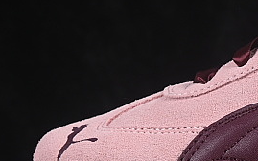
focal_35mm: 307
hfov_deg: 6.8
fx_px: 2158
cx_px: 360
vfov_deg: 4.3
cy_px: 12
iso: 160
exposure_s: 1/80
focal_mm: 50
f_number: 8
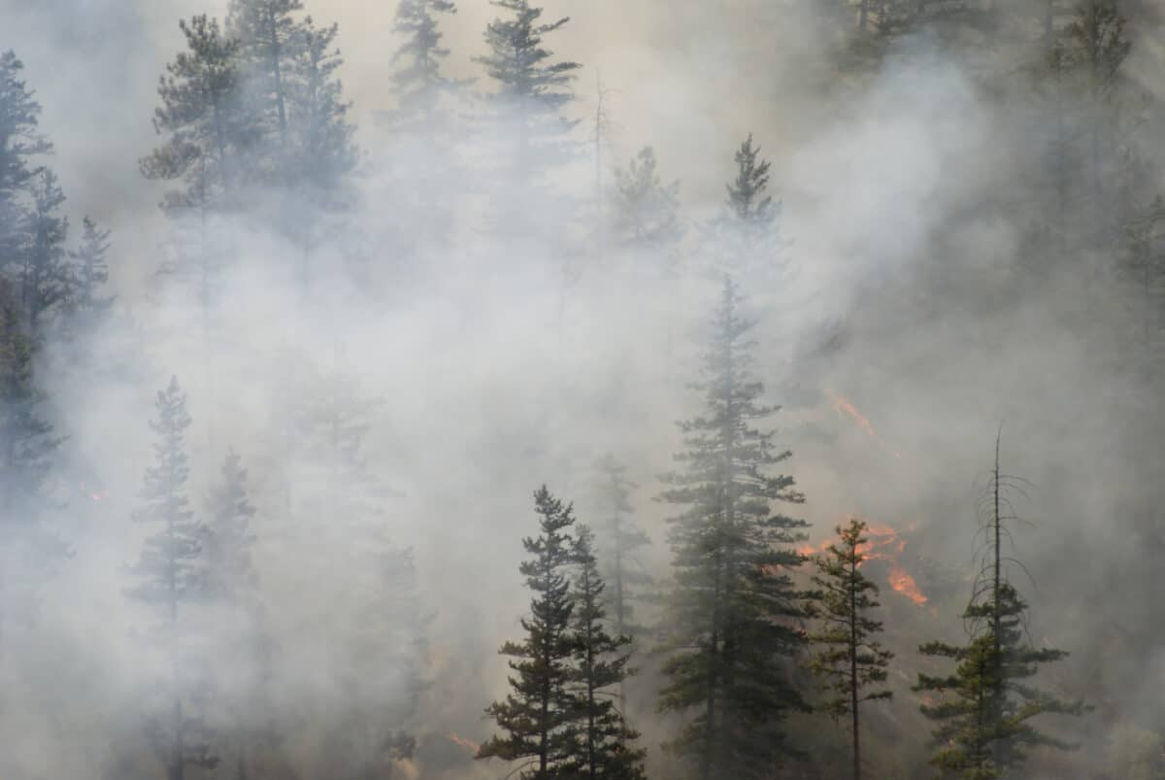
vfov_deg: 2.7
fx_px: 16522
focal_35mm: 510
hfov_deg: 4.0
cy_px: 390
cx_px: 582
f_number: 5.6
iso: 200
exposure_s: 1/750
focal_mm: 340
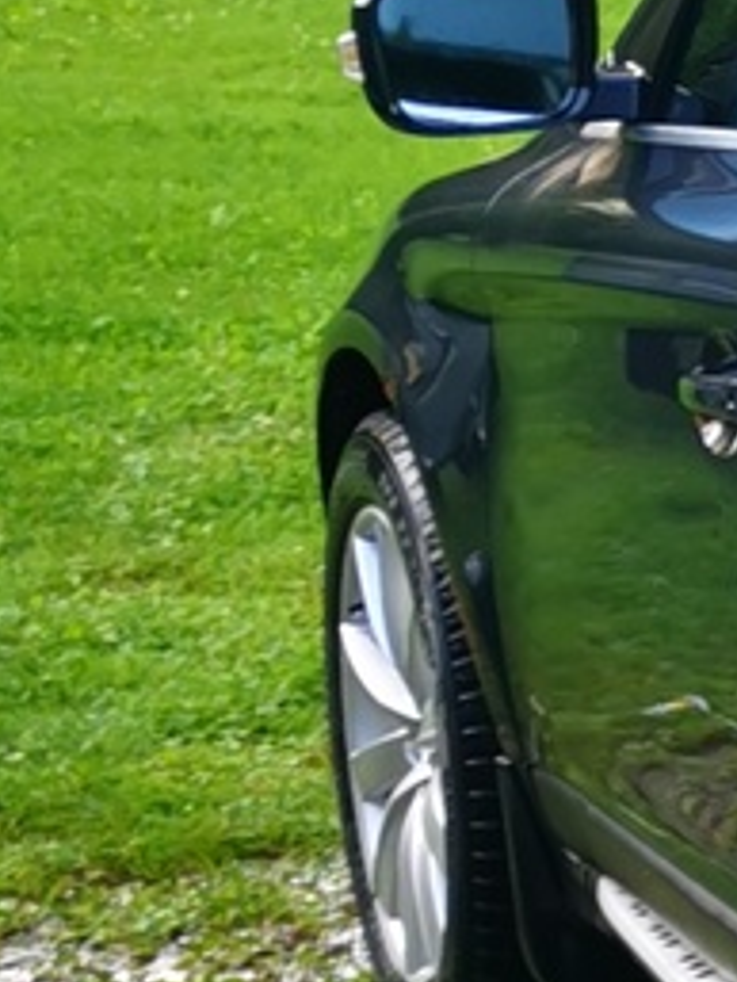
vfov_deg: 11.8
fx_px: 4765
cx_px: 2272
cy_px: 504
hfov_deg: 7.6
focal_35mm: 168
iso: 64
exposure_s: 1/100
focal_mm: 5.58
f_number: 1.8
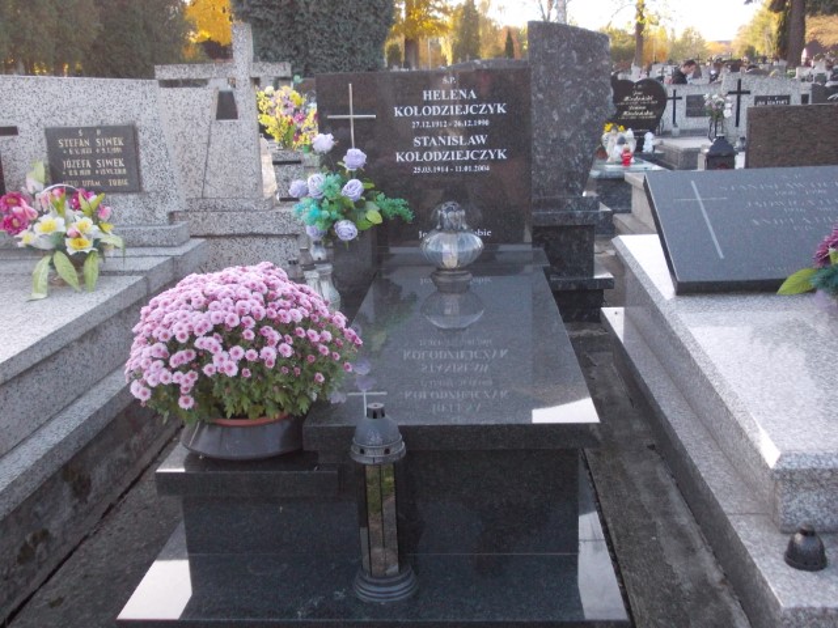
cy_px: 314
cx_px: 419
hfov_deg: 49.0
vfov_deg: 37.7
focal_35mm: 38
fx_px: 920
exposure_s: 1/250
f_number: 3.1
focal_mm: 5.3
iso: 250
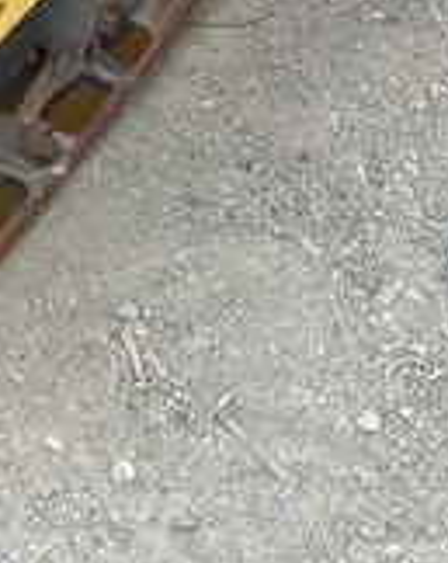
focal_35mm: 115
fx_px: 1911
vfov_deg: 13.6
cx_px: -160
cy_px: -652
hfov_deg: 12.9
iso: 50
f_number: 1.6
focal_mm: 5.1
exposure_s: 1/1046
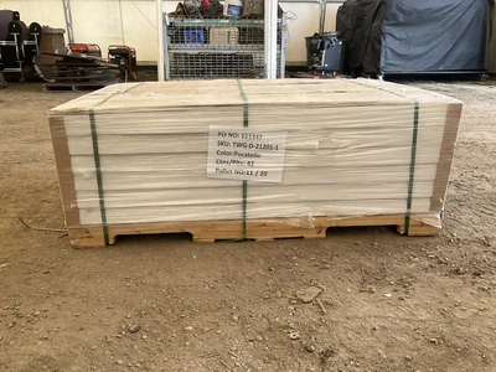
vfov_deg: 48.2
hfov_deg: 61.7
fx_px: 416
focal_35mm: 29
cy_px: 186
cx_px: 248
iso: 32
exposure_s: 1/122
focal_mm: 3
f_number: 1.8
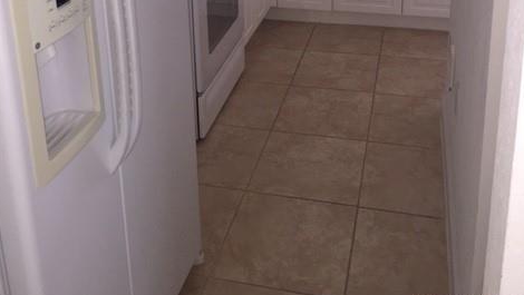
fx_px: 598
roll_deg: +0.9
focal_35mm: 43
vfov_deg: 25.4
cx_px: 260
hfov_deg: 47.3
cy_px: -45
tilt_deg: -15.8
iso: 50
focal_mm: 4.15
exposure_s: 1/30
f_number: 2.2
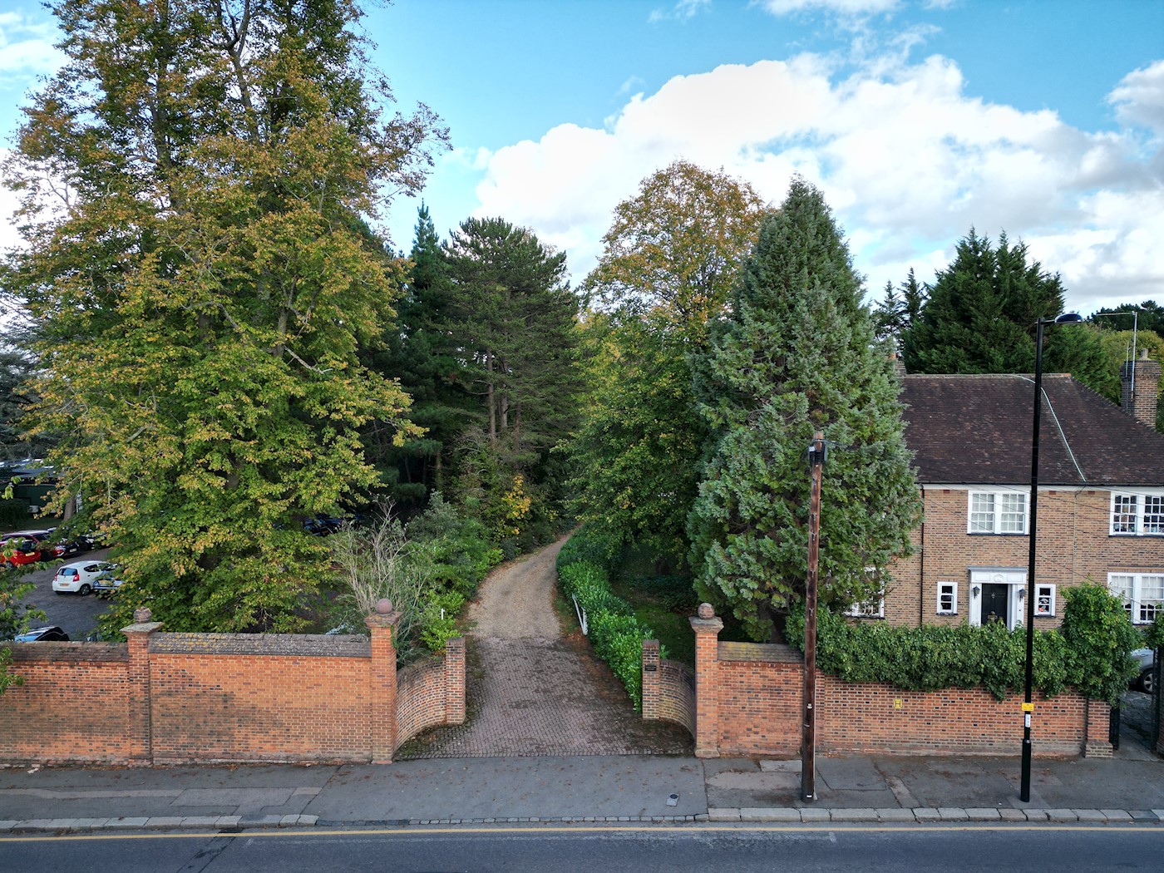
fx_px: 807
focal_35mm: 24
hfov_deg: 71.6
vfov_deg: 56.8
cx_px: 582
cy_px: 436
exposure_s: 1/800
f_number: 1.7
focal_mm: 6.72
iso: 110
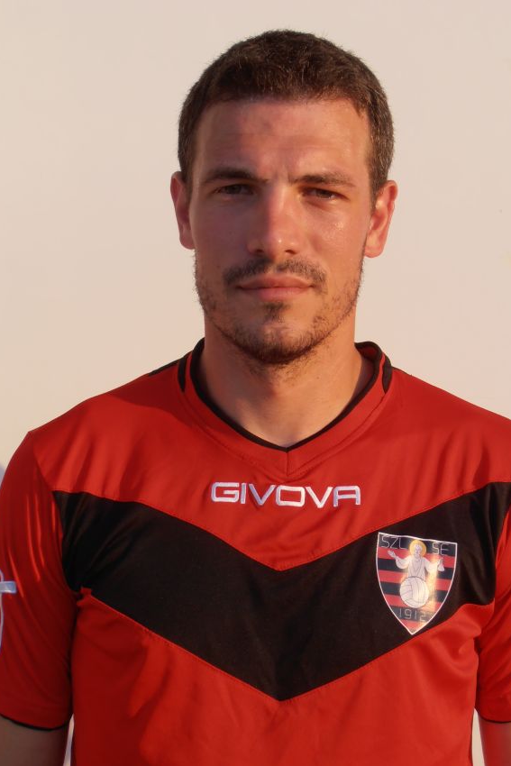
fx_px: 1532
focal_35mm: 72
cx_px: 278
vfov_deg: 28.1
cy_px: 383
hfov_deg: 18.9
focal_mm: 12.29
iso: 80
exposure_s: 1/200
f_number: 4.8
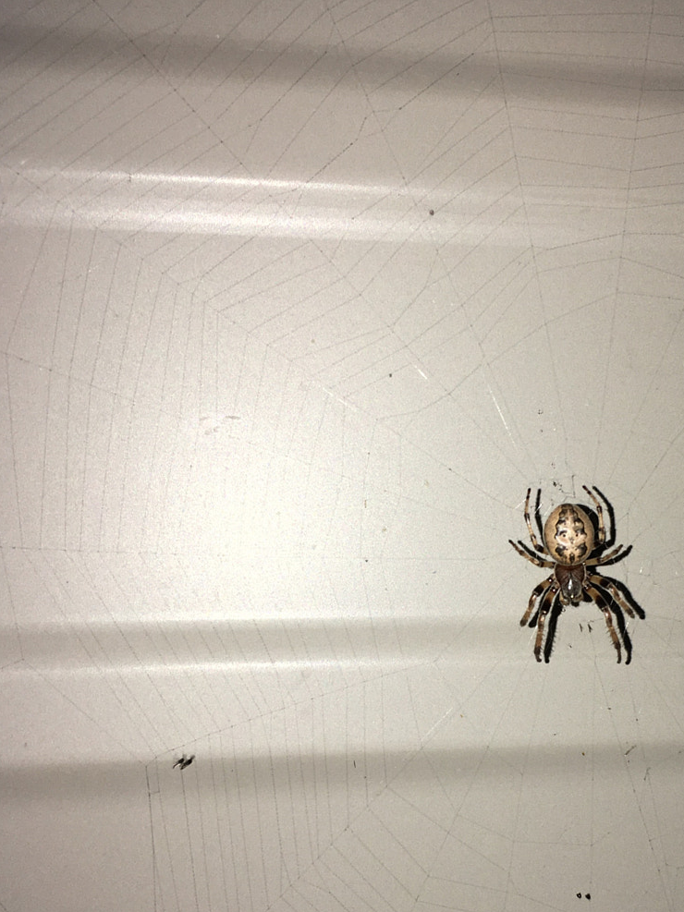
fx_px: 1239
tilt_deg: -4.6
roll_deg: -1.7
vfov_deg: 40.0
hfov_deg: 30.2
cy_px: 598
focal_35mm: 47
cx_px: 543
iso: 25
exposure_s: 1/137
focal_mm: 4.15
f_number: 2.2
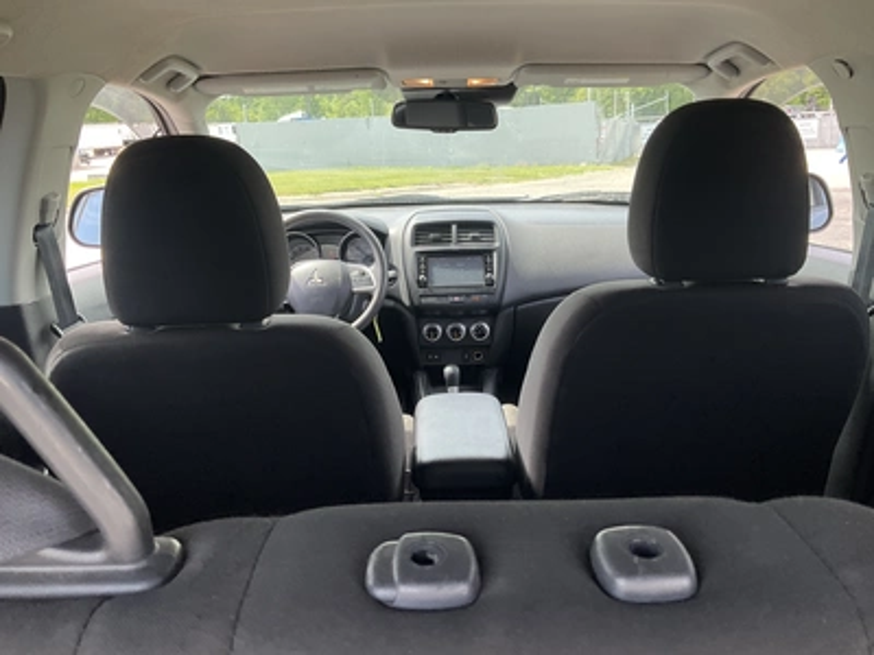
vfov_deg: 48.2
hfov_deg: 61.7
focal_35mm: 29
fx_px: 732
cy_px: 328
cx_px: 437
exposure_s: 1/122
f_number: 1.8
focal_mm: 3
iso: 32
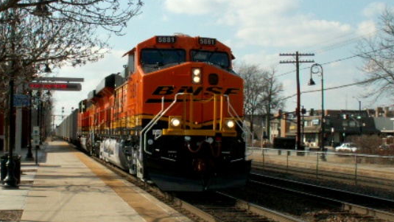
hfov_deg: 36.5
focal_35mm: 57
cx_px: 163
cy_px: 111
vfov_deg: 21.1
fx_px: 596
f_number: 7.1
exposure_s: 1/250
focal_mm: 5.86
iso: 64
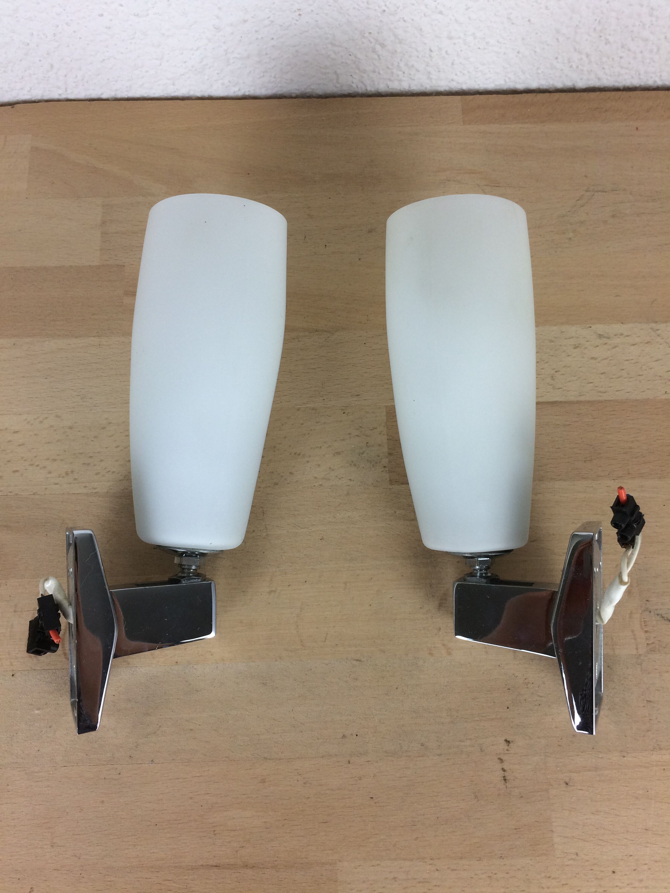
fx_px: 748
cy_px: 446
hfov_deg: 48.2
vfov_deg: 61.7
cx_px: 335
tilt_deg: -74.2
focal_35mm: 29
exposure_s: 1/100
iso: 64
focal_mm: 4.15
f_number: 2.2
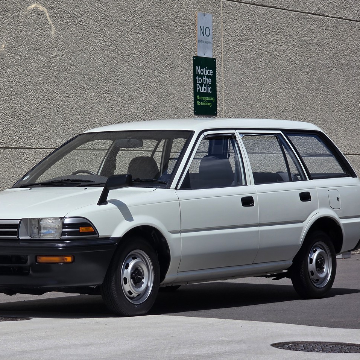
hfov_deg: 12.8
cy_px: 180
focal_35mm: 136
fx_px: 1600
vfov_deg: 12.8
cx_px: 136
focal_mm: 18.6
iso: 64
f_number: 3.4
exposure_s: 1/2593
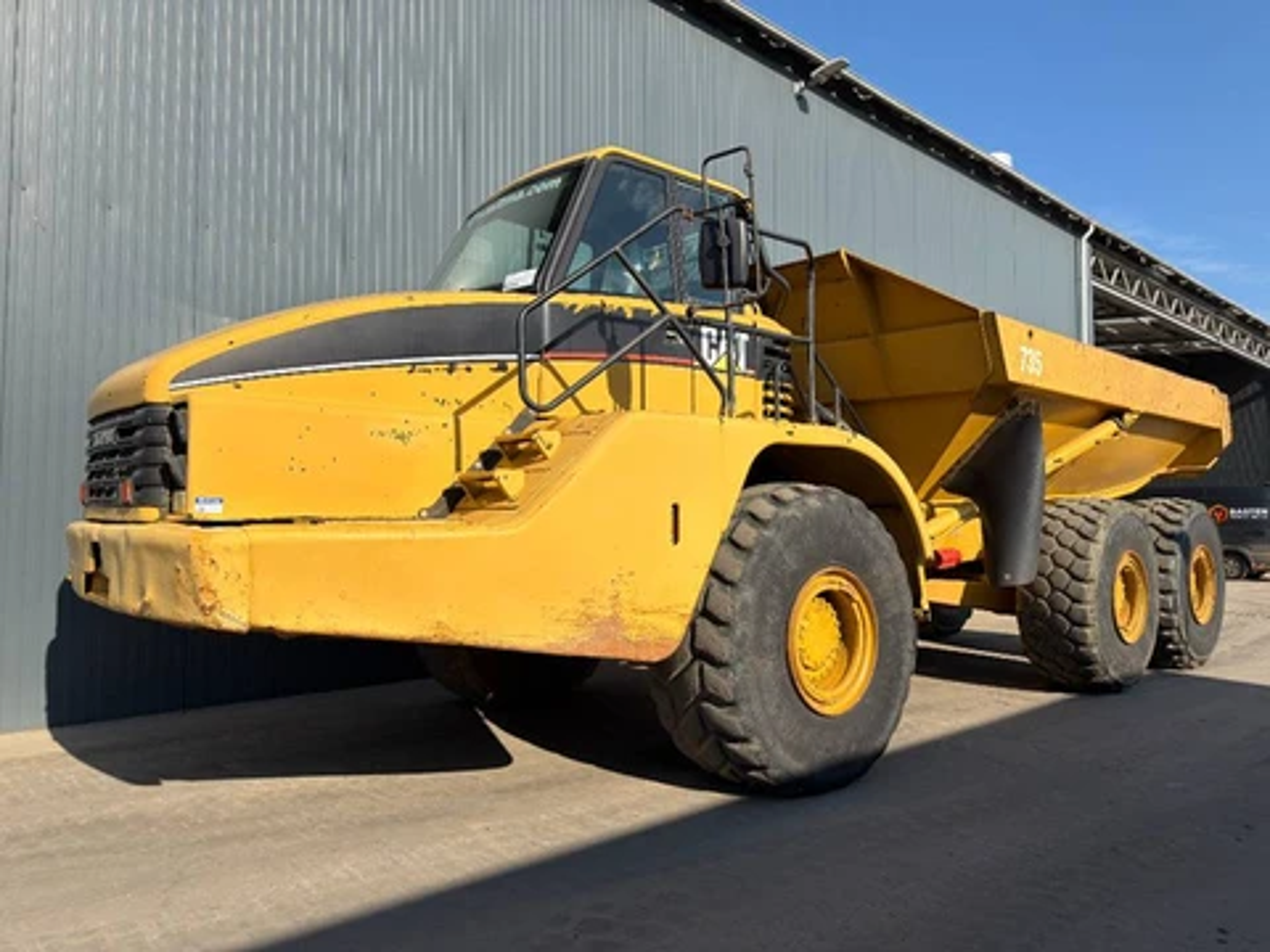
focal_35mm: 24
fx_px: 881
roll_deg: -0.1
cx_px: 635
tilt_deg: +3.3
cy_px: 476
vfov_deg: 56.8
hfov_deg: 71.6
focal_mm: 6.76
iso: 64
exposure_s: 1/4098
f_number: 1.78
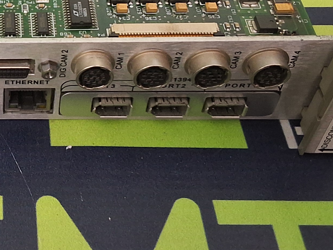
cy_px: 17
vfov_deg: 19.5
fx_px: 712
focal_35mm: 74
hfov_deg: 24.6
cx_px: -33
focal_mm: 2.91
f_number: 1.9
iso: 320
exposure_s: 1/24
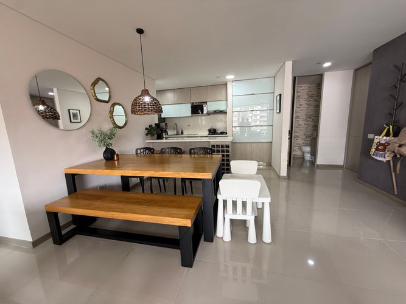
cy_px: 152
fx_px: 164
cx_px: 203
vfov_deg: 85.7
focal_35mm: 14
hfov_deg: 102.1
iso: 160
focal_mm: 2.22
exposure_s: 1/99
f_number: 2.2
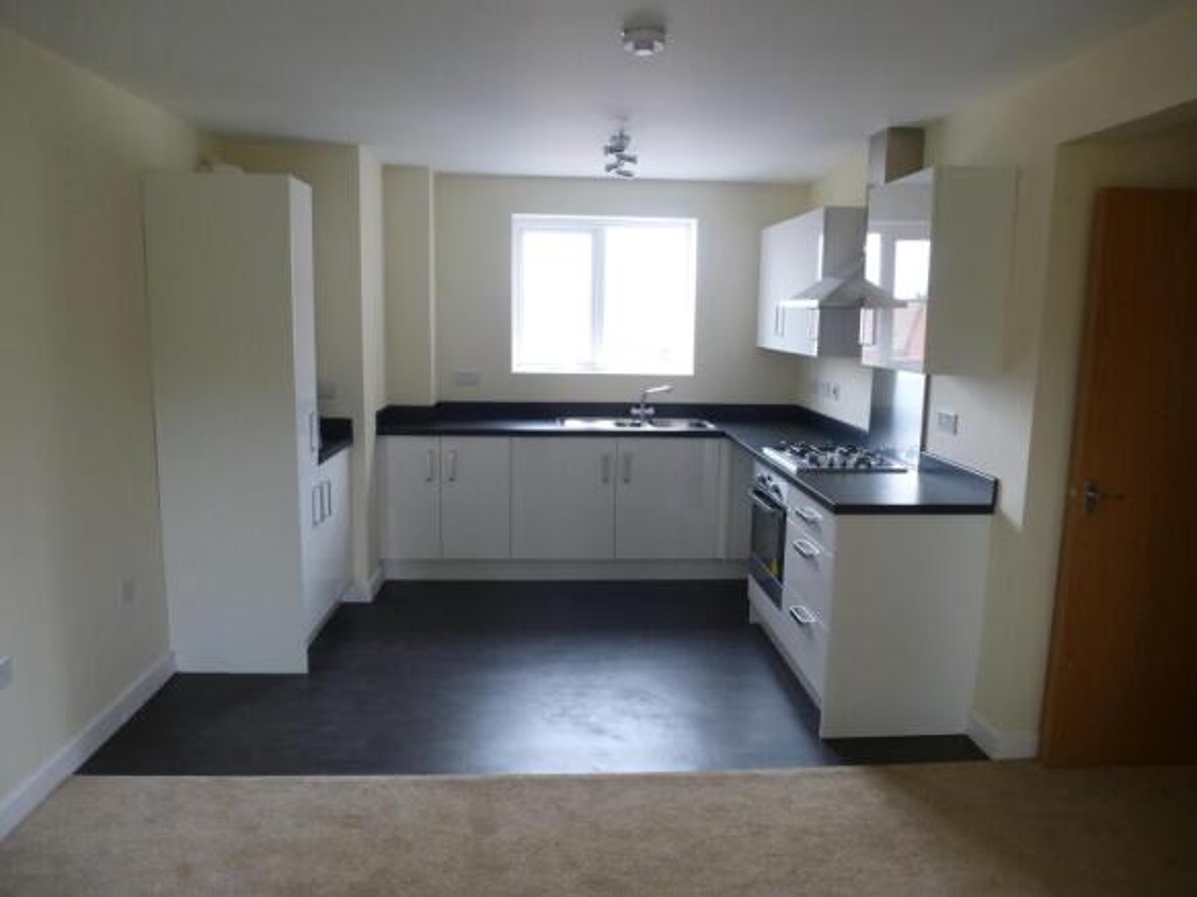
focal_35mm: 24
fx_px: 830
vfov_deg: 56.8
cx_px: 598
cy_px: 448
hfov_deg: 71.6
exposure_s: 1/60
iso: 320
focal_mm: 4.3
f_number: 3.3
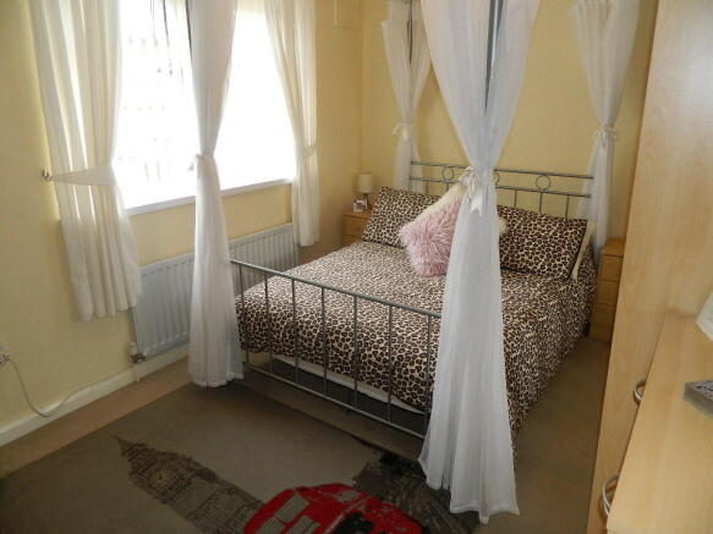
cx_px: 356
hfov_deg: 69.4
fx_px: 515
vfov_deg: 54.9
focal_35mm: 25
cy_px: 267
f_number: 3.1
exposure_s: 1/30
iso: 200
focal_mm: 4.5
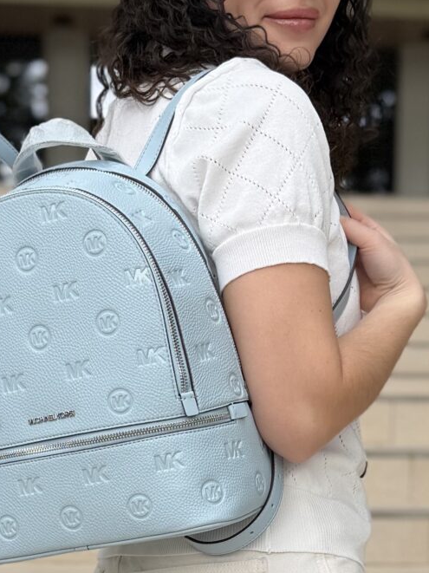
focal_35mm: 93
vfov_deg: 20.2
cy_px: 615
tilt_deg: -6.9
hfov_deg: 15.9
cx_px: 270
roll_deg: -0.5
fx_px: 1538
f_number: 1.78
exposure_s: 1/689
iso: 80
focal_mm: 6.76
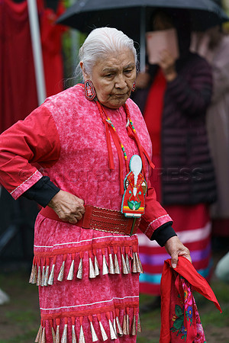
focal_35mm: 200
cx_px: 114
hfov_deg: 6.9
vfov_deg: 10.3
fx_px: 1908
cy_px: 172
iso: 320
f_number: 4
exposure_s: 1/400
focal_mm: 200
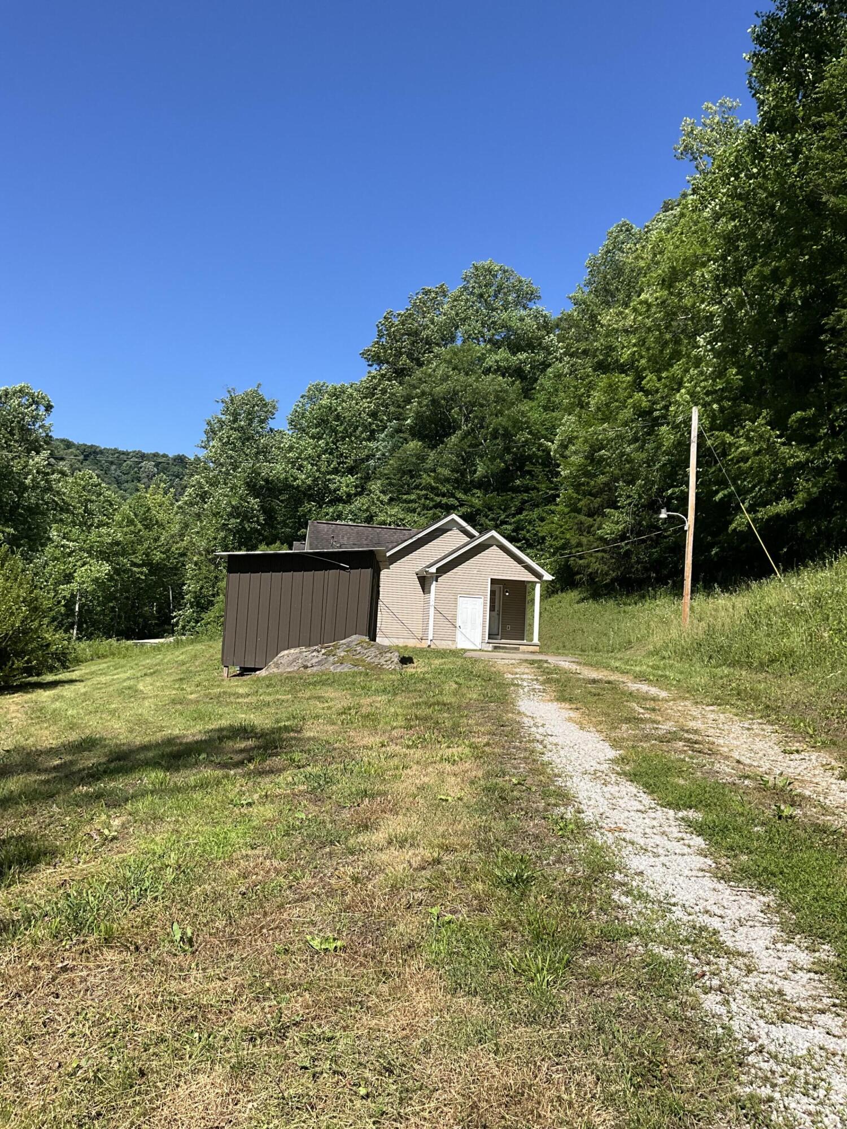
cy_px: 564
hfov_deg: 48.2
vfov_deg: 61.7
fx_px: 946
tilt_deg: +3.7
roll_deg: -3.0
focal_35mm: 29
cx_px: 424
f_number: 1.8
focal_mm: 3
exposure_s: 1/1451
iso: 25
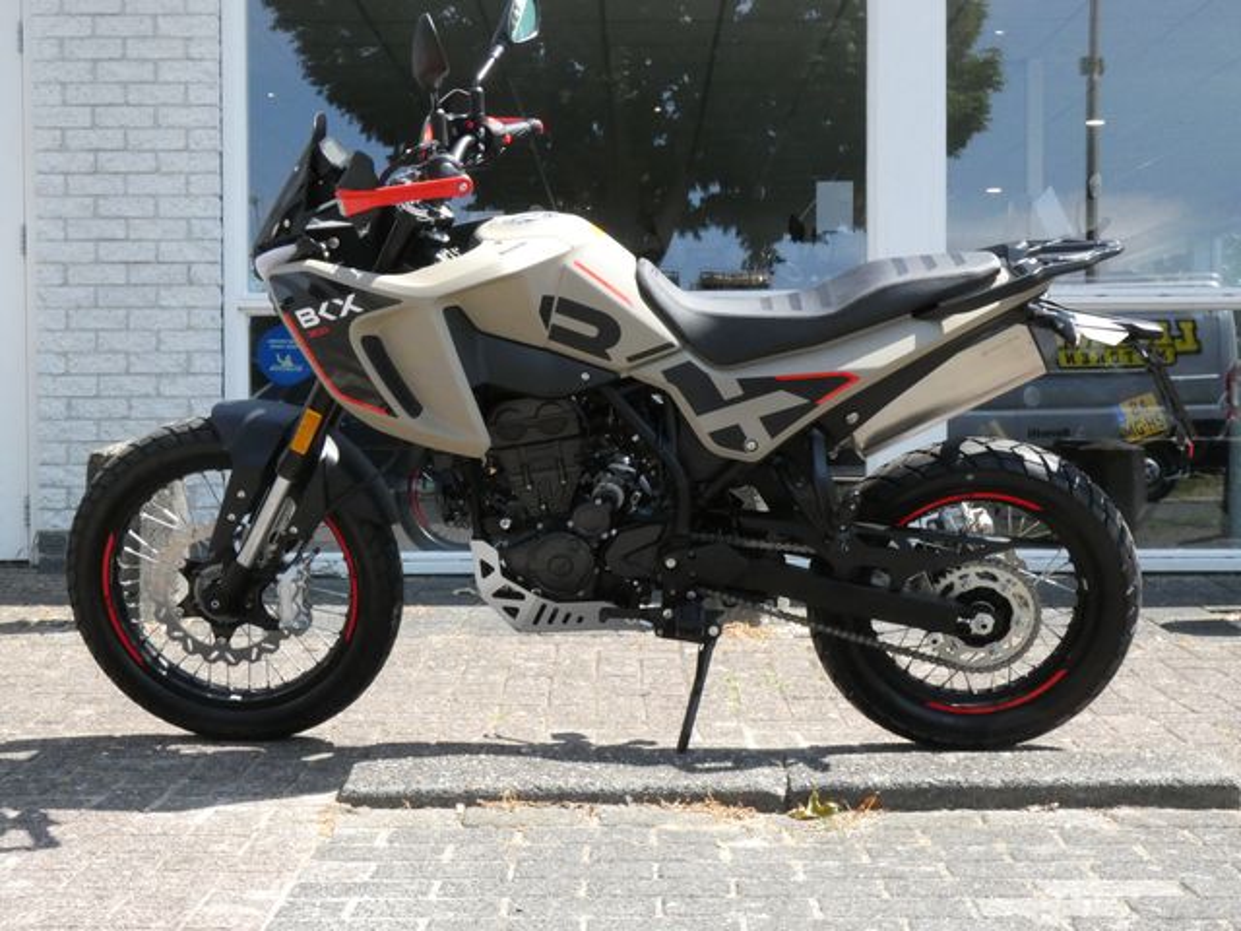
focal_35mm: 53
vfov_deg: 27.5
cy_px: 466
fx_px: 1900
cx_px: 620
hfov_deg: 36.2
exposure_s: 1/1000
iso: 800
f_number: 6.3
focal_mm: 9.5
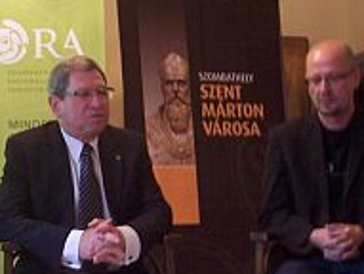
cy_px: 255
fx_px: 843
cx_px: 93
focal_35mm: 80
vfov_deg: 18.2
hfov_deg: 24.1
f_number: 2.7
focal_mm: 5.6
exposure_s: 1/8
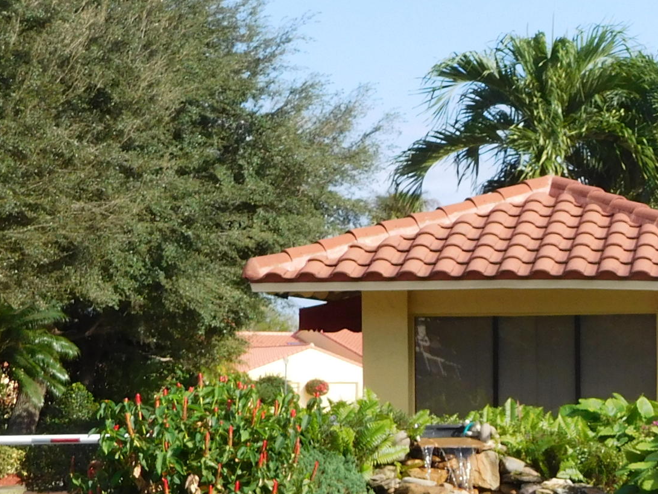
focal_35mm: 110
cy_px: 324
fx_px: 2091
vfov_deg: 13.4
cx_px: 874
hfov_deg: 16.8
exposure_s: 1/640
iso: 125
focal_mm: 7.1
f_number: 3.9
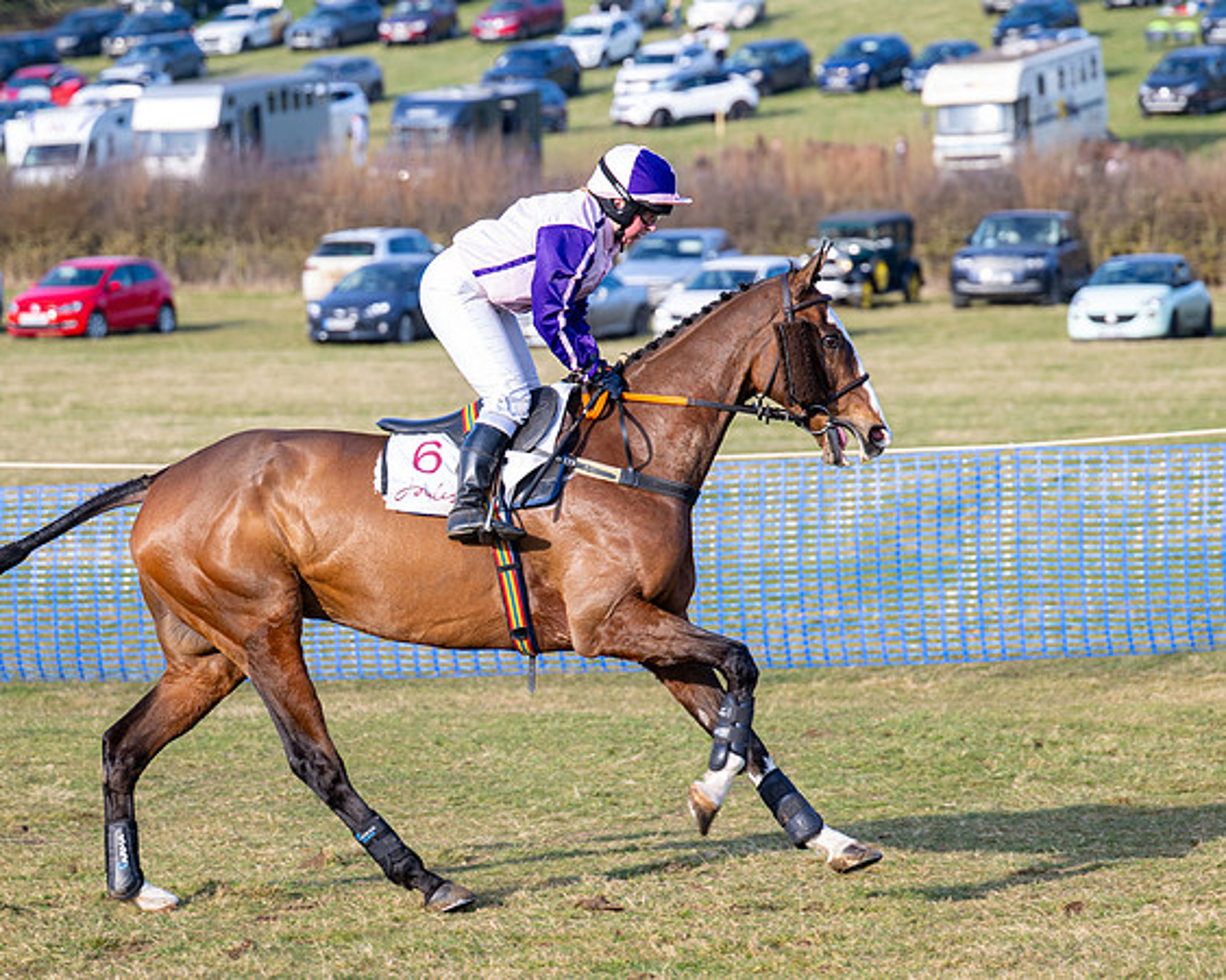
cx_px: 524
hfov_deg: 11.4
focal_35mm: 170
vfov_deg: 9.1
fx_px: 6155
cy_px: 489
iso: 125
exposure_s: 1/800
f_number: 2.8
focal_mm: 99
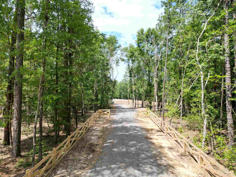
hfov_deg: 71.6
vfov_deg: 56.8
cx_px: 118
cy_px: 88
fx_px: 164
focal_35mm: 24
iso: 100
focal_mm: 6.72
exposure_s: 1/1500
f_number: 1.7
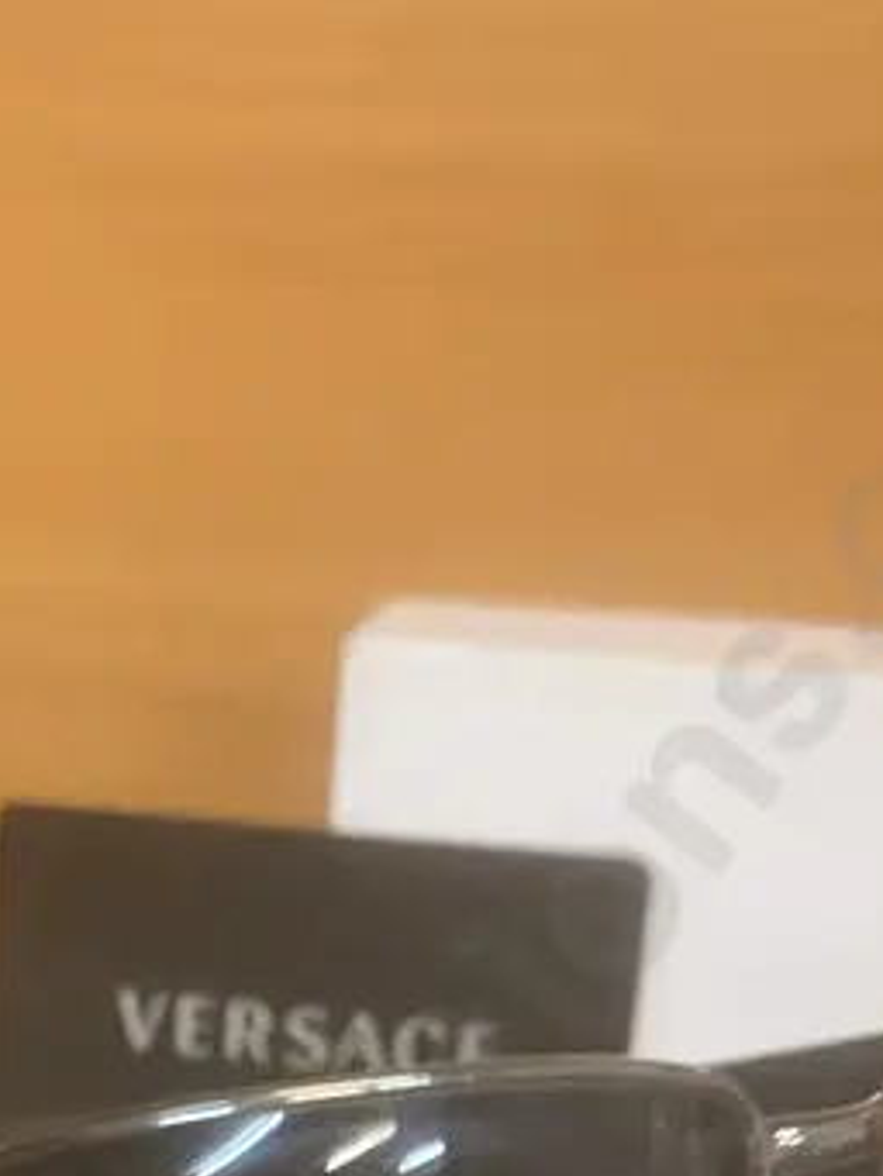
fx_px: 2855
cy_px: 1514
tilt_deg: -20.3
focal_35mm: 84
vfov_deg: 21.2
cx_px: 159
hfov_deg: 17.4
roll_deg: -4.1
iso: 250
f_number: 1.8
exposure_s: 1/50
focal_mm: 3.99
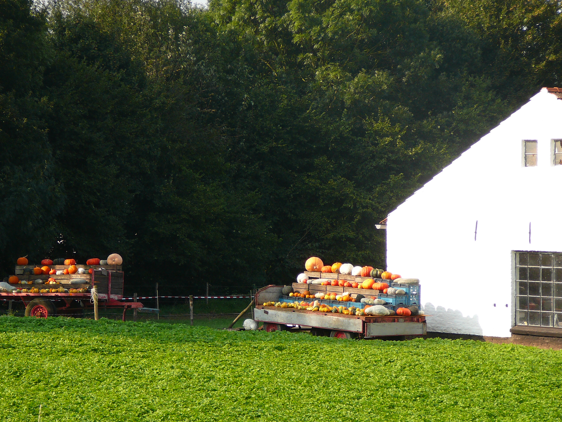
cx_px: 281
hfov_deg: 12.3
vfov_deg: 9.2
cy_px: 211
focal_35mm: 161
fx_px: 2614
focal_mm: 23.9
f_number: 4
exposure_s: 1/250
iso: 80
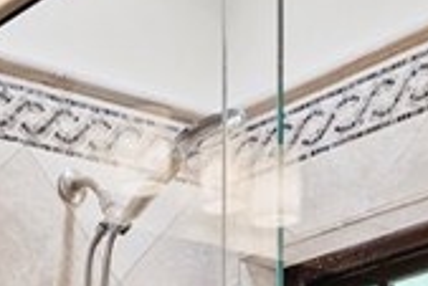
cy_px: 667
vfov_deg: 10.0
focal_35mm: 121
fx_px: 1440
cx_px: -129
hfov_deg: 16.0
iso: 250
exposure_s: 1.5
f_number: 8
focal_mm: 20
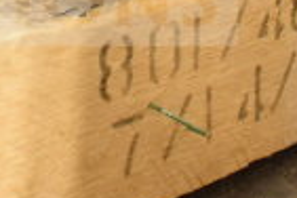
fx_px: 1123
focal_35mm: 136
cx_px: 0
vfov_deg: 9.7
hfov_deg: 14.8
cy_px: -121
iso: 2000
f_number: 3.8
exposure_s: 1/30
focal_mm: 21
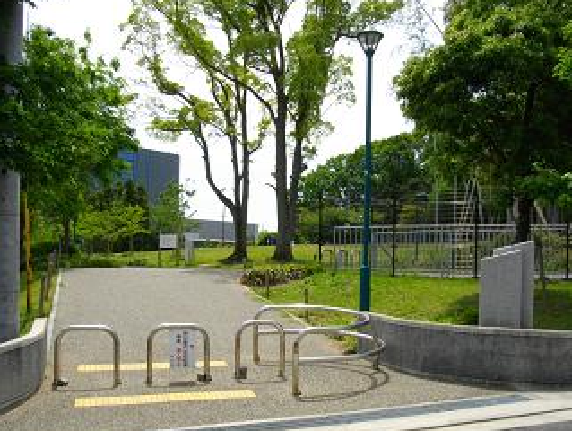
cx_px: 290
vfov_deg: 36.8
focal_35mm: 39
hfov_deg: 47.8
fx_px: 645
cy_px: 253
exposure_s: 1/320
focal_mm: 5.7
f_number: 5.5
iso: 100
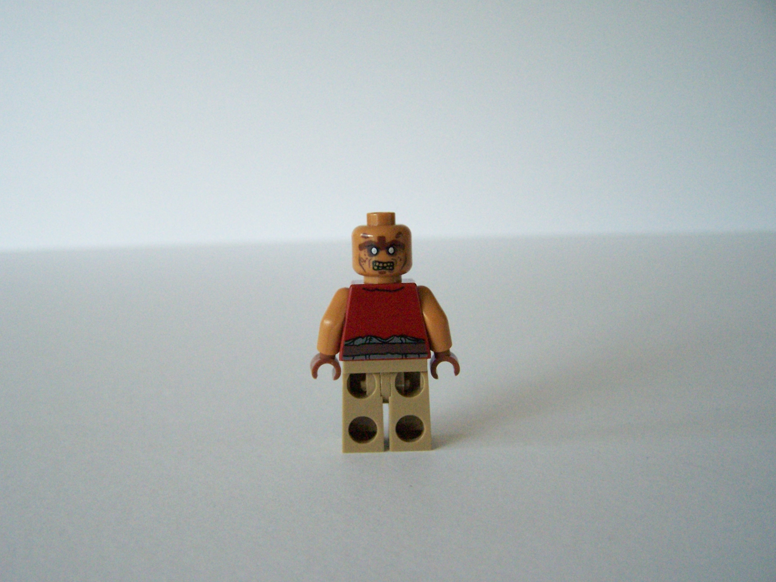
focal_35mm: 38
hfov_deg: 49.0
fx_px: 852
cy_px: 291
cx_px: 388
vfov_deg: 37.7
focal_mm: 6.3
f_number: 2.8
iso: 400
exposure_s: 1/60
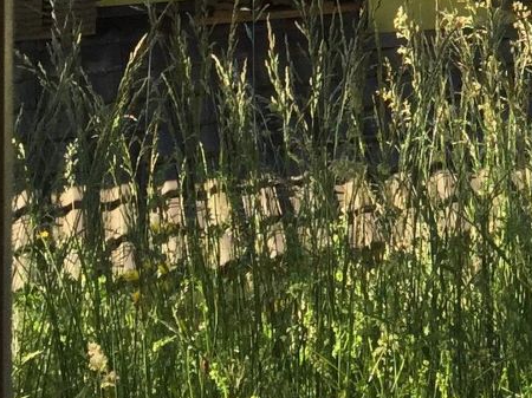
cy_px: -387
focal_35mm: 132
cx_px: 914
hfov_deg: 13.6
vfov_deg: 10.4
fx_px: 2028
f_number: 2.2
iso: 32
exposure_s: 1/534
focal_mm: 4.15
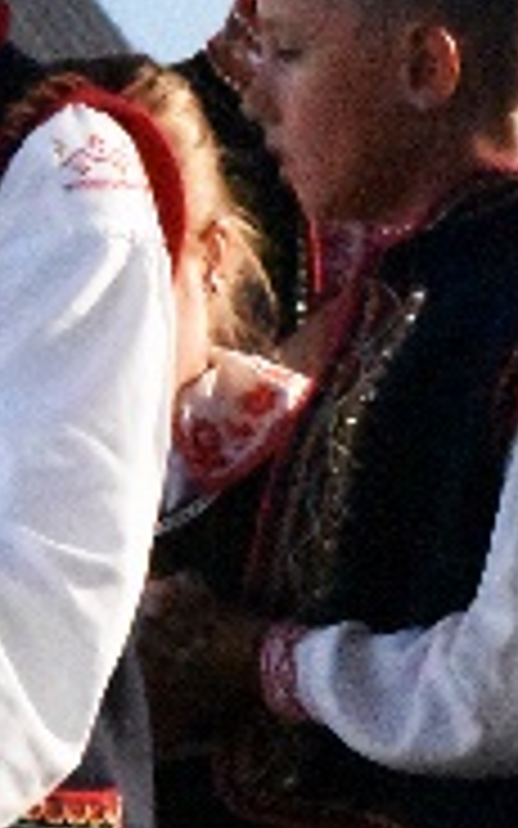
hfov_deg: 2.8
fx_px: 10503
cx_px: -412
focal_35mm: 465
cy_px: 531
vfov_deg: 4.5
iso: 25600
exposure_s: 1/4000
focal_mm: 70
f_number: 16
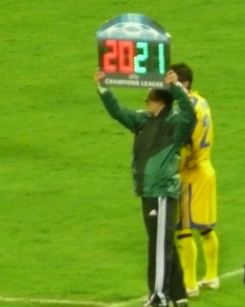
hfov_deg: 1.4
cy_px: 130
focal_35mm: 1143
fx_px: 10360
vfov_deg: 1.7
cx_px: 146
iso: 400
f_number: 3.7
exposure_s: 1/80
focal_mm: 88.8
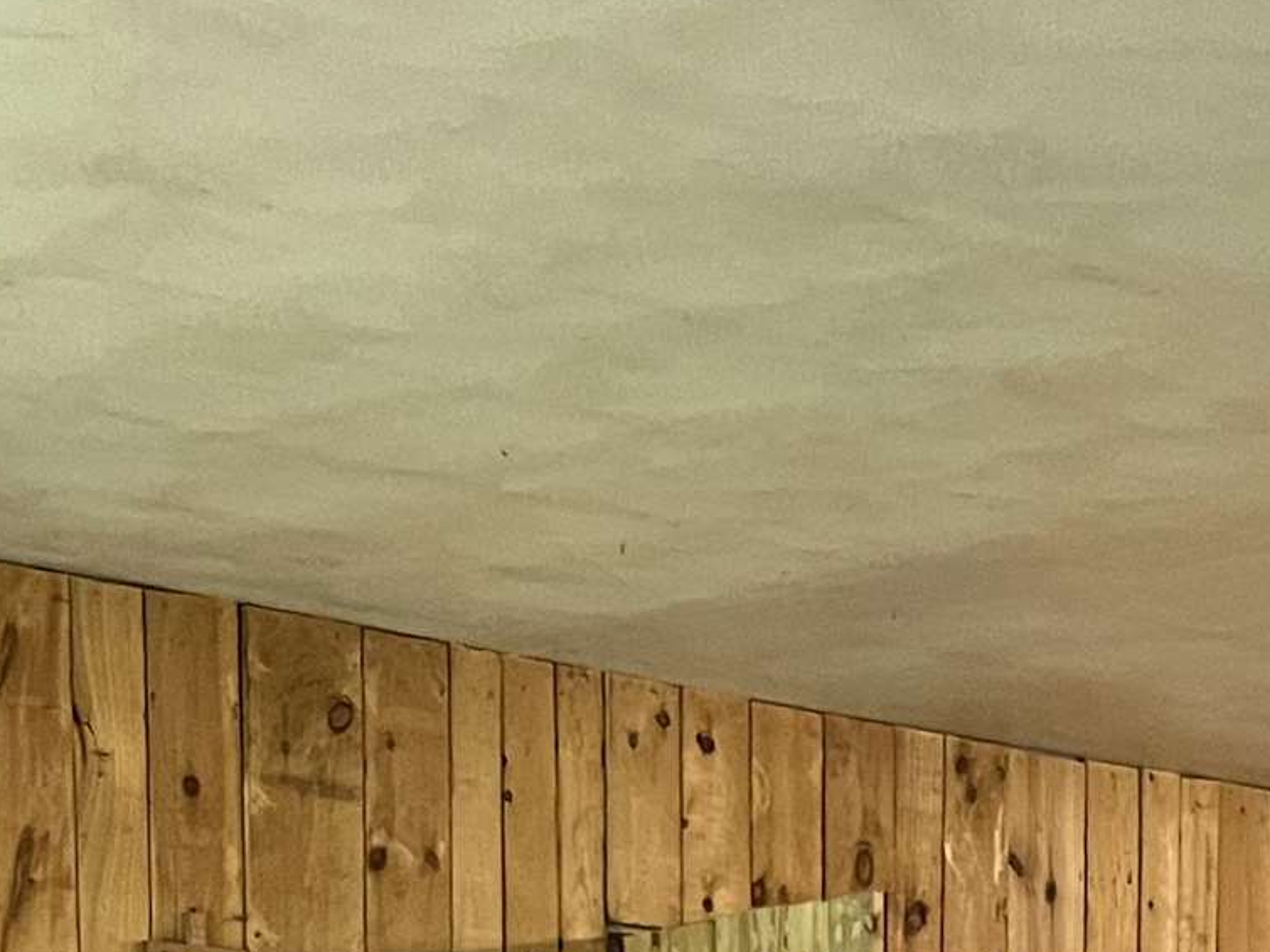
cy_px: 1757
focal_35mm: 106
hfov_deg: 18.1
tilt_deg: -5.3
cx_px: 1246
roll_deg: -0.6
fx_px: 3888
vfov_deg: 12.6
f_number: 1.6
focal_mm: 5.1
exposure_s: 1/60
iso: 400
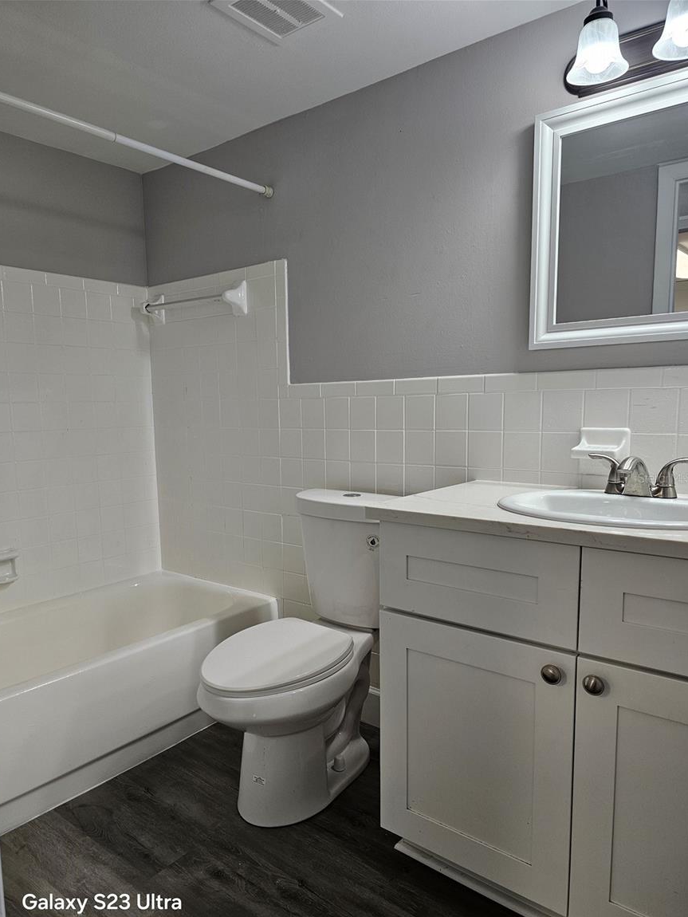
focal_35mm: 24
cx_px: 336
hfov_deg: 56.8
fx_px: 636
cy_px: 478
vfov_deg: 71.6
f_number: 1.7
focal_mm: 6.3
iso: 100
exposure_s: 1/120
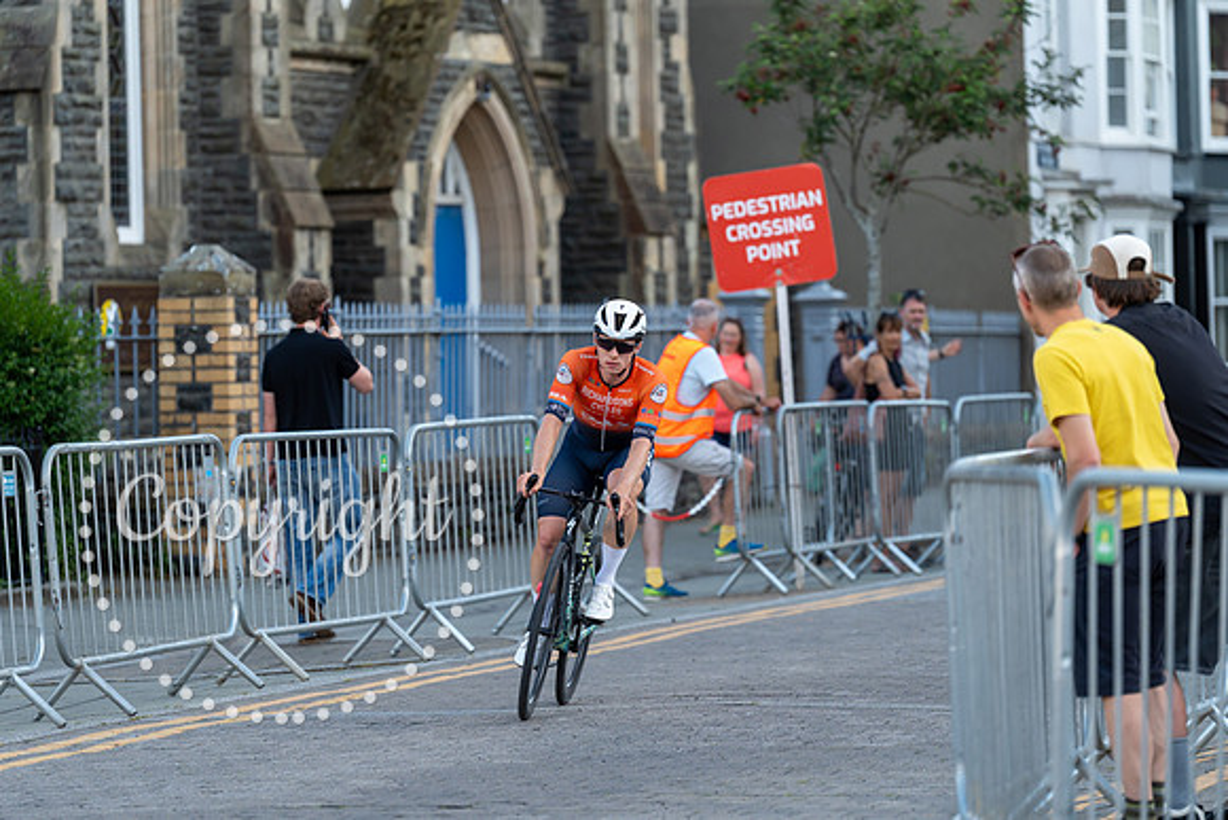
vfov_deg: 8.7
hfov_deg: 13.1
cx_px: 614
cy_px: 410
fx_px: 5356
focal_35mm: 157
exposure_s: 1/800
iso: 500
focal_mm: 157
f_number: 3.2
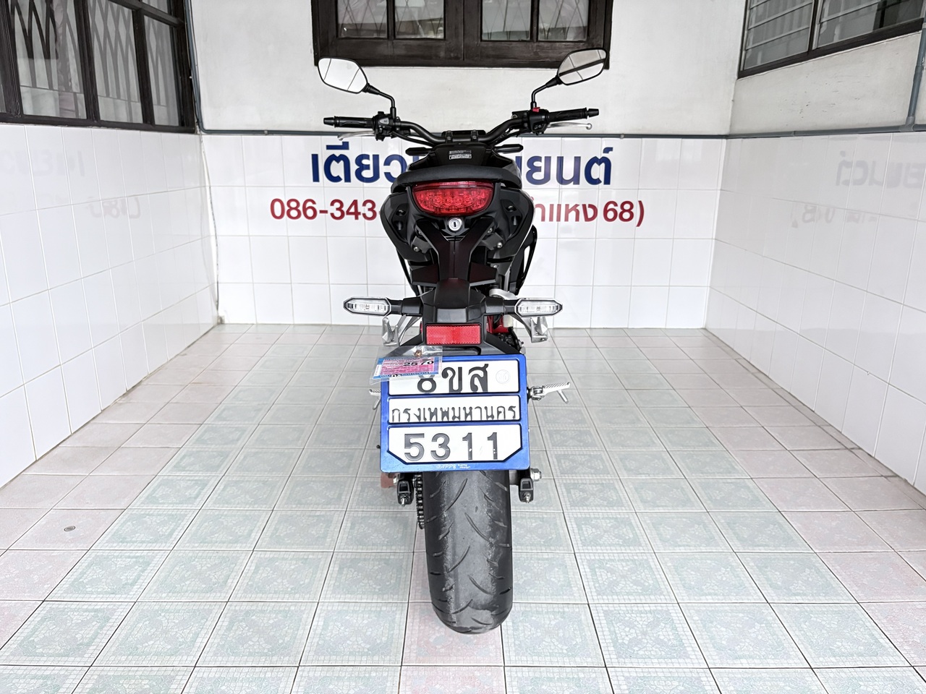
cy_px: 347
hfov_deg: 67.3
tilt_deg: -16.0
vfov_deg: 53.1
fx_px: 696
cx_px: 463
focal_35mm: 26
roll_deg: +0.0
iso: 400
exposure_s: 1/60
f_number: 1.6
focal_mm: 5.96
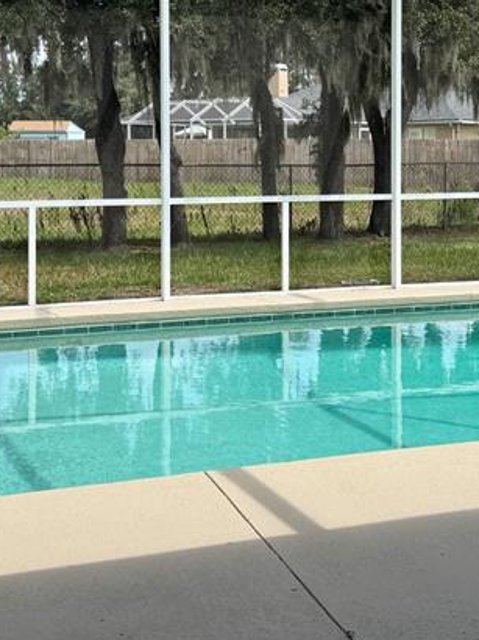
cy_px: 172
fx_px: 1108
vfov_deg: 31.7
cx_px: 328
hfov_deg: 24.2
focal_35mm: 60
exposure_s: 1/2415
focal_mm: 6.76
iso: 80
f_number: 1.78
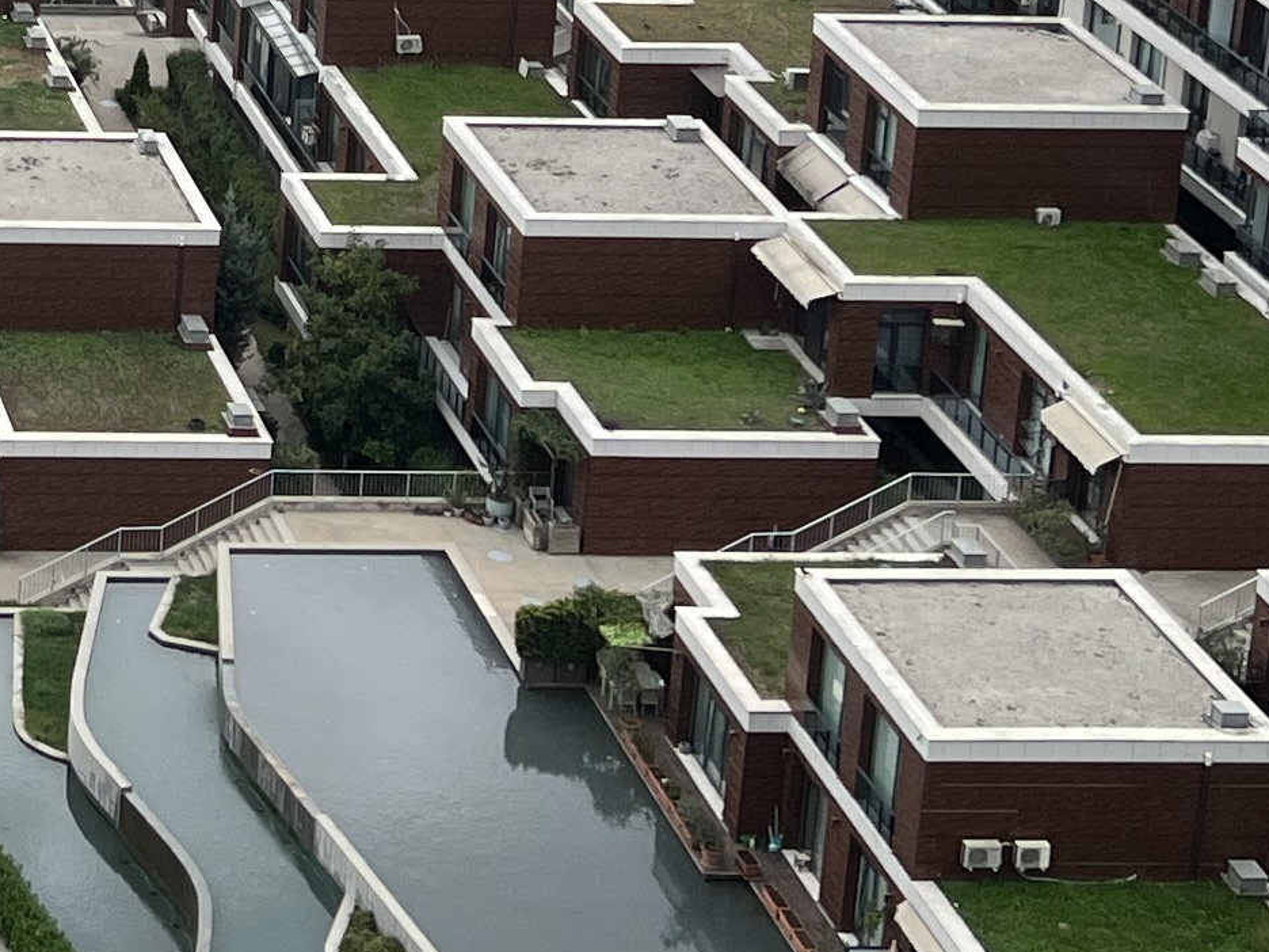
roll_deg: -1.6
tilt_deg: -13.1
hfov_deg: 16.3
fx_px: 4106
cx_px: -545
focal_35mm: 112
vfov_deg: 12.7
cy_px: -362
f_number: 1.5
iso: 50
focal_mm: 5.7
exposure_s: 1/1934
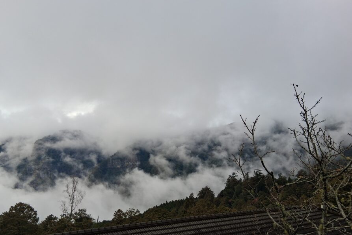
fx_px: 303
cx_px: 151
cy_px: 130
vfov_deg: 42.3
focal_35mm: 31
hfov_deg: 60.0
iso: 25
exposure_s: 1/273
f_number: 1.8
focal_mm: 3.98
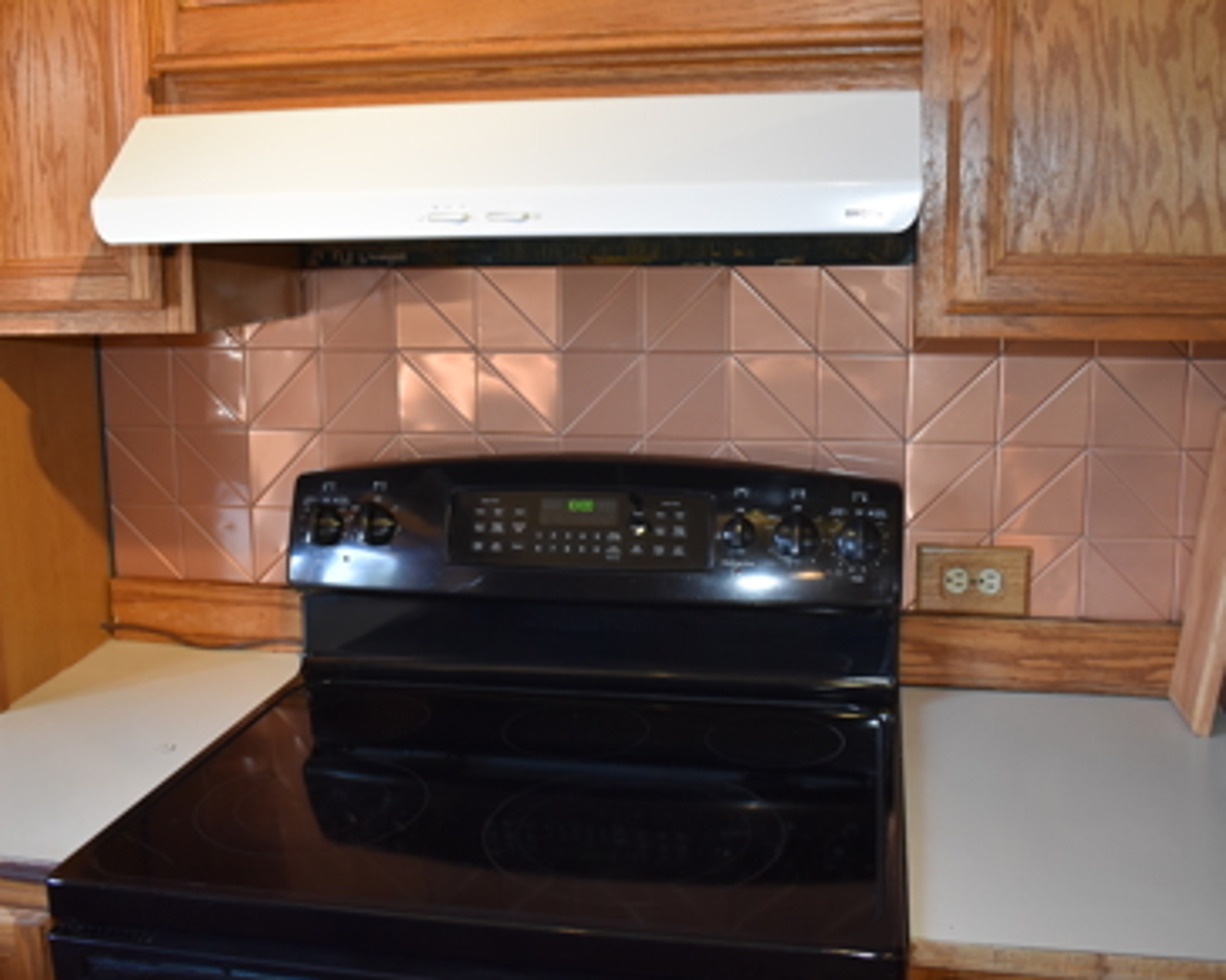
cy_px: 492
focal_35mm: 37
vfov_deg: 40.5
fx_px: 1327
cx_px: 596
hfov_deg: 49.6
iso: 800
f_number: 4.5
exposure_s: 1/80
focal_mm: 21
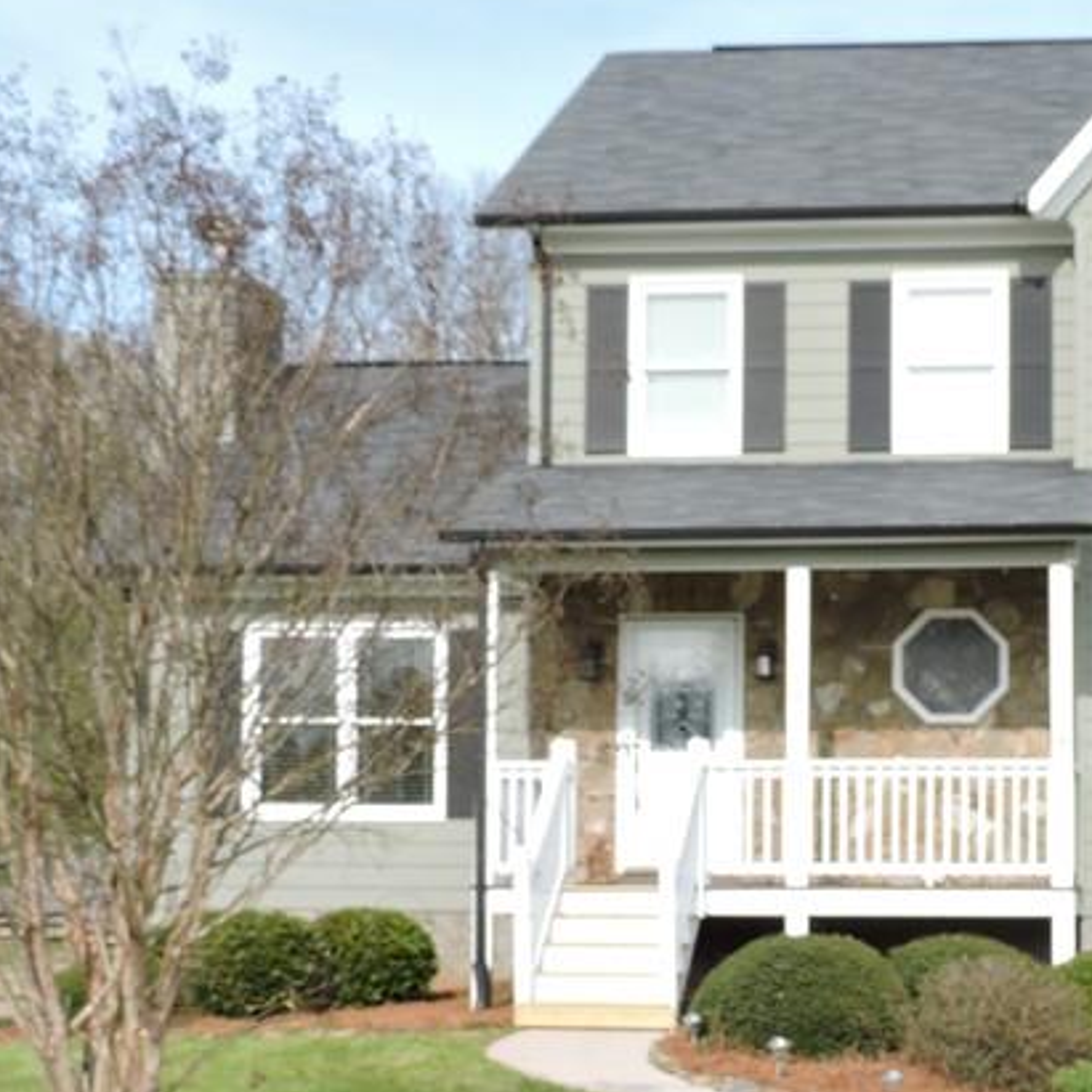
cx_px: 903
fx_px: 2748
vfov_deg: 22.3
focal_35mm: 77
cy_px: 773
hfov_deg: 22.1
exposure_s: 1/500
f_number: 3.6
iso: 100
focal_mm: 6.2
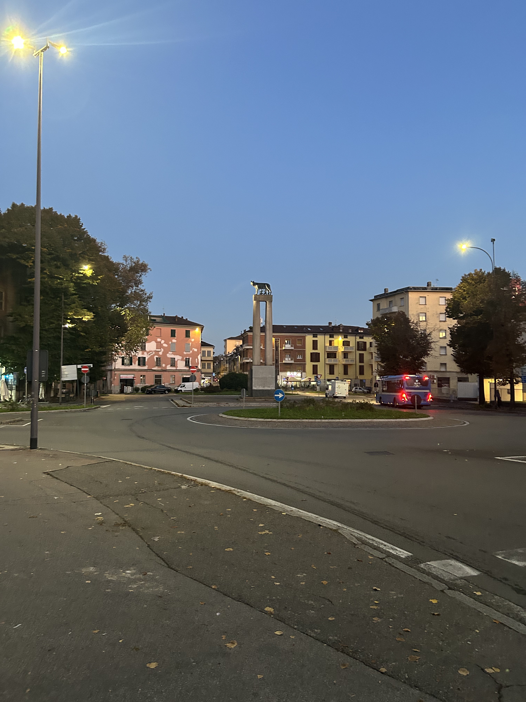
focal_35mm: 26
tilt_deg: +3.4
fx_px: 527
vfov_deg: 67.3
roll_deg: +0.0
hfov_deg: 53.1
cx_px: 263
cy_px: 351
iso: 500
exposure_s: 1/33
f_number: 1.5
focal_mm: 5.7
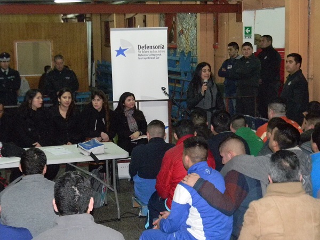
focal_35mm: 56
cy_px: 120
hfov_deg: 34.3
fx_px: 518
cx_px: 160
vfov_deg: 26.1
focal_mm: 10.1
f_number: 4.1
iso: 791
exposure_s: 1/30
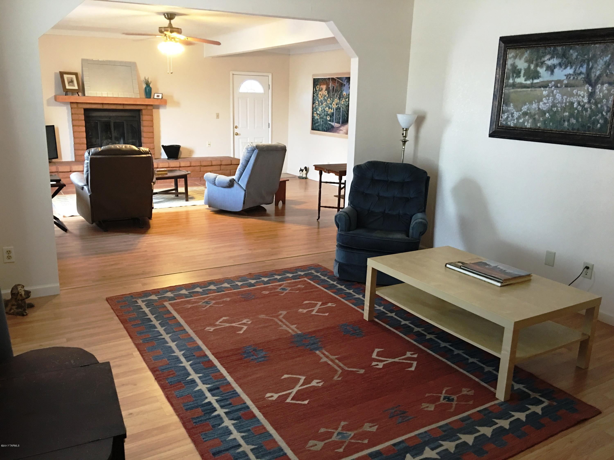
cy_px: 230
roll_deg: -1.7
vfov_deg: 48.2
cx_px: 307
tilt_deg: -13.0
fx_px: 514
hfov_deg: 61.7
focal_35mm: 29
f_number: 2.2
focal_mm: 4.15
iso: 80
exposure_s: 1/10
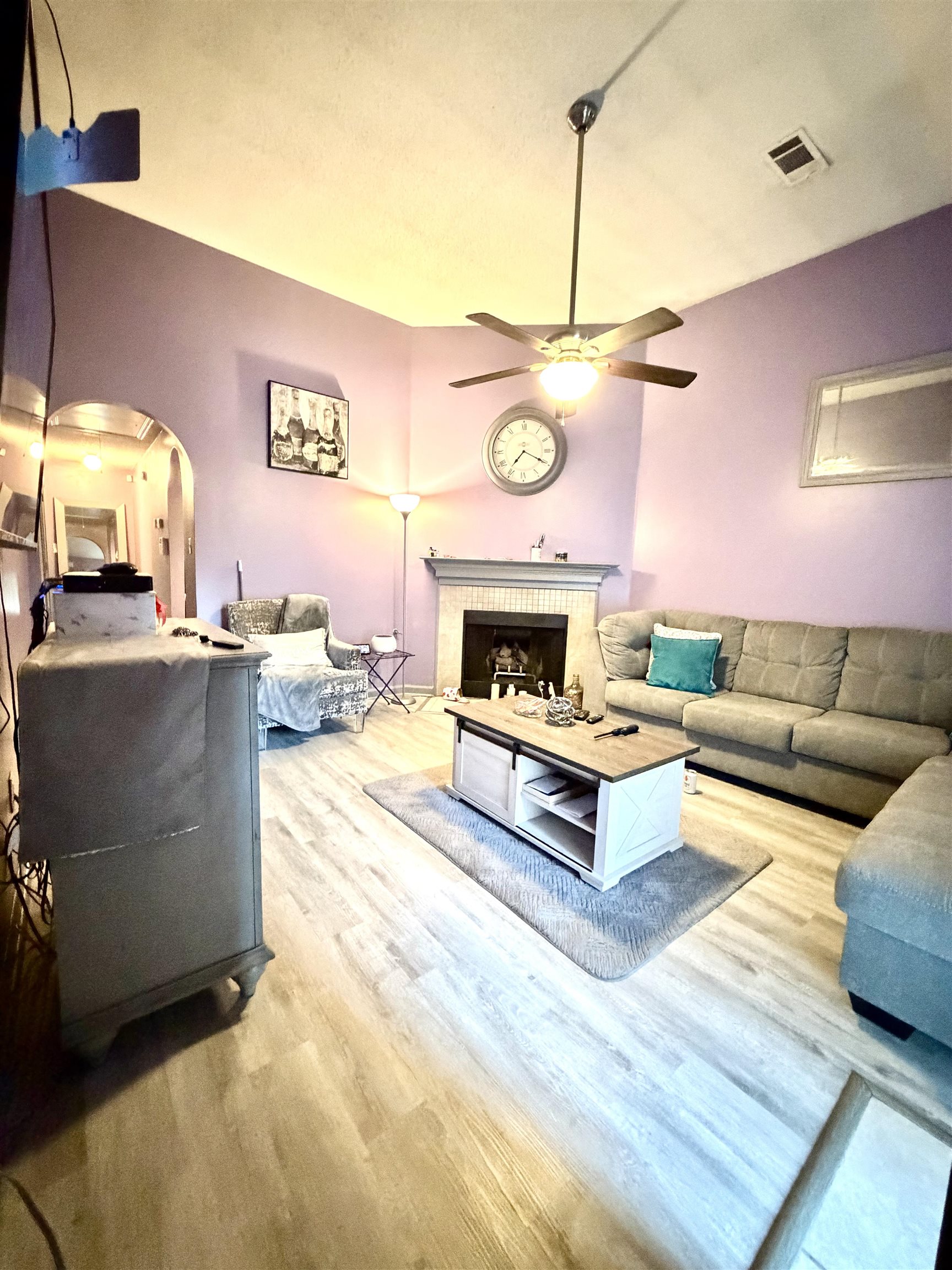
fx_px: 513
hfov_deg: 85.7
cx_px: 476
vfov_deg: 102.1
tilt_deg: -6.6
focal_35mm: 14
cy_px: 635
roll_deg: -2.4
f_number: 2.2
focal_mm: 2.22
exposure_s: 1/30
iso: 1600
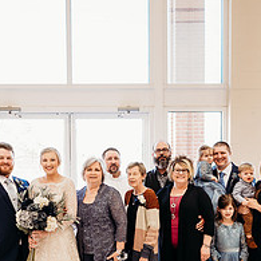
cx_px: 106
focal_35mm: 64
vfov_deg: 26.5
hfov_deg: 26.8
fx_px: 546
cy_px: 197
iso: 500
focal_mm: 24
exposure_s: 1/160
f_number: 2.5
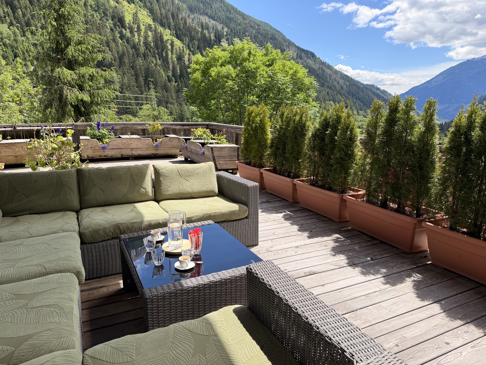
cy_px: 182
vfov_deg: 56.8
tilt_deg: -12.7
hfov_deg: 71.6
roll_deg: +0.3
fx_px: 337
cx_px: 243
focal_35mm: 24
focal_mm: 6.76
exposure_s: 1/3021
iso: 100
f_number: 1.78
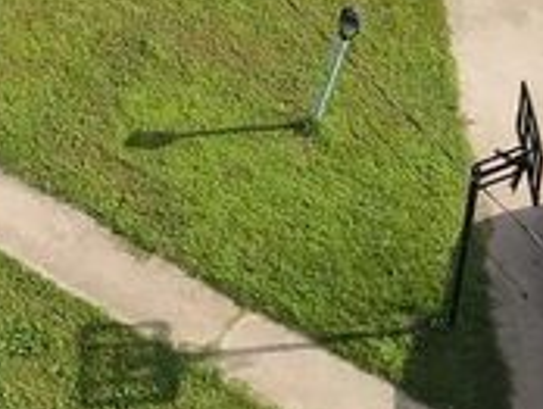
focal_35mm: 141
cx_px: 3
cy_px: -269
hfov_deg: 13.8
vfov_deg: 10.1
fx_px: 2215
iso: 100
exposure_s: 1/350
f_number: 2.8
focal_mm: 4.5
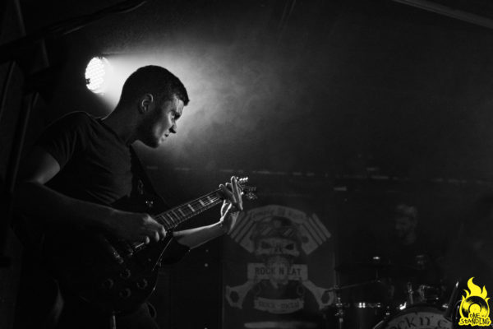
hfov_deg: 53.1
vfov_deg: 36.9
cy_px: 164
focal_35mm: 36
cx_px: 246
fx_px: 493
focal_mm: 24
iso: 8000
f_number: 2.8
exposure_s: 1/250
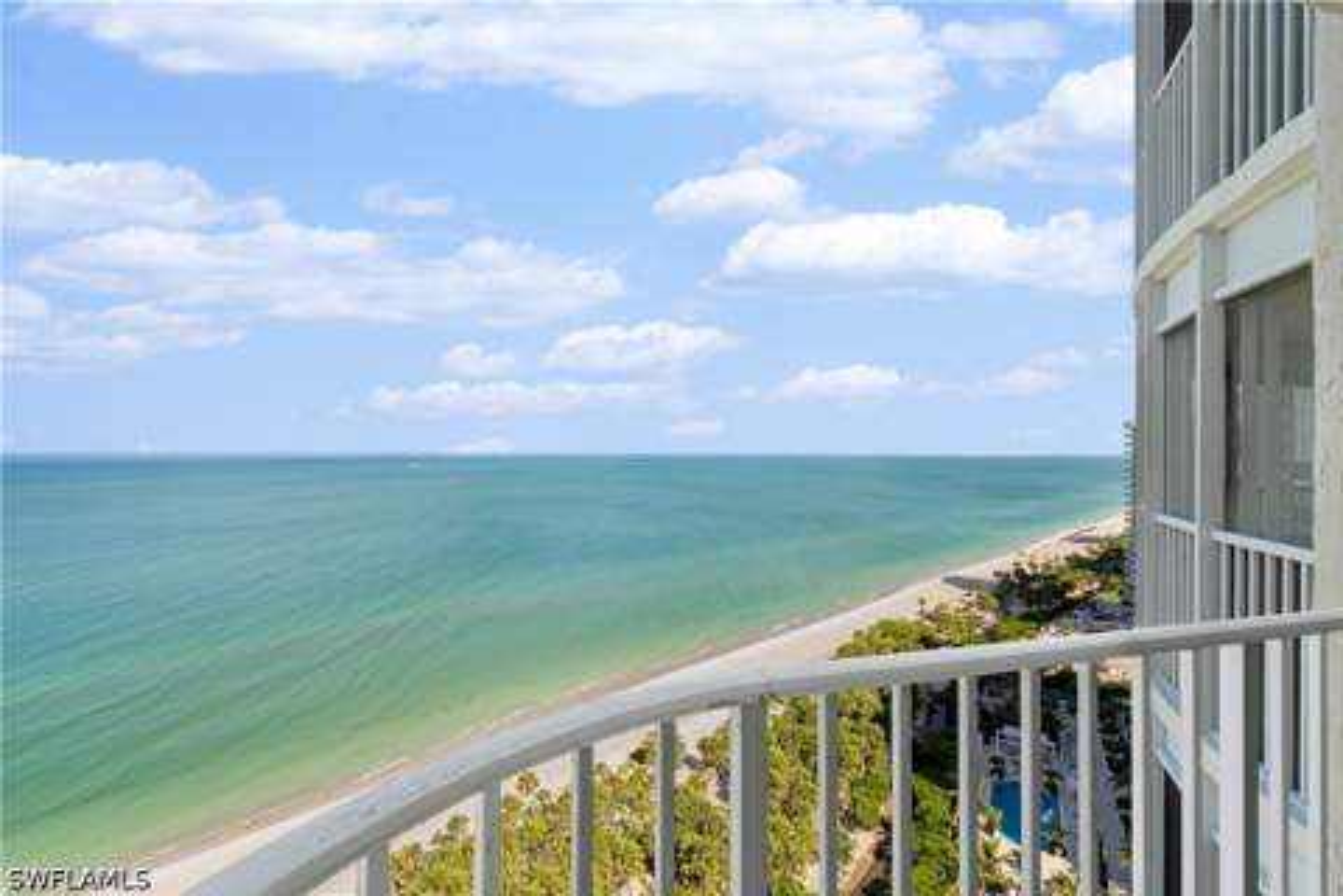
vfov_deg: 77.3
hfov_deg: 100.4
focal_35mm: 15
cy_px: 448
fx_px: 560
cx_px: 672
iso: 200
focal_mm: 15
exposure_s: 1/160
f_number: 9
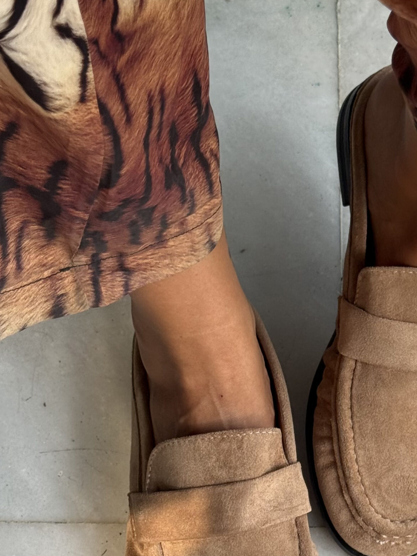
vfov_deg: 24.5
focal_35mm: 79
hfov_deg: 18.5
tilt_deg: -61.0
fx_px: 1268
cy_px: 413
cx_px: 316
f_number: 1.78
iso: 80
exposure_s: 1/553
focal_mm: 6.76
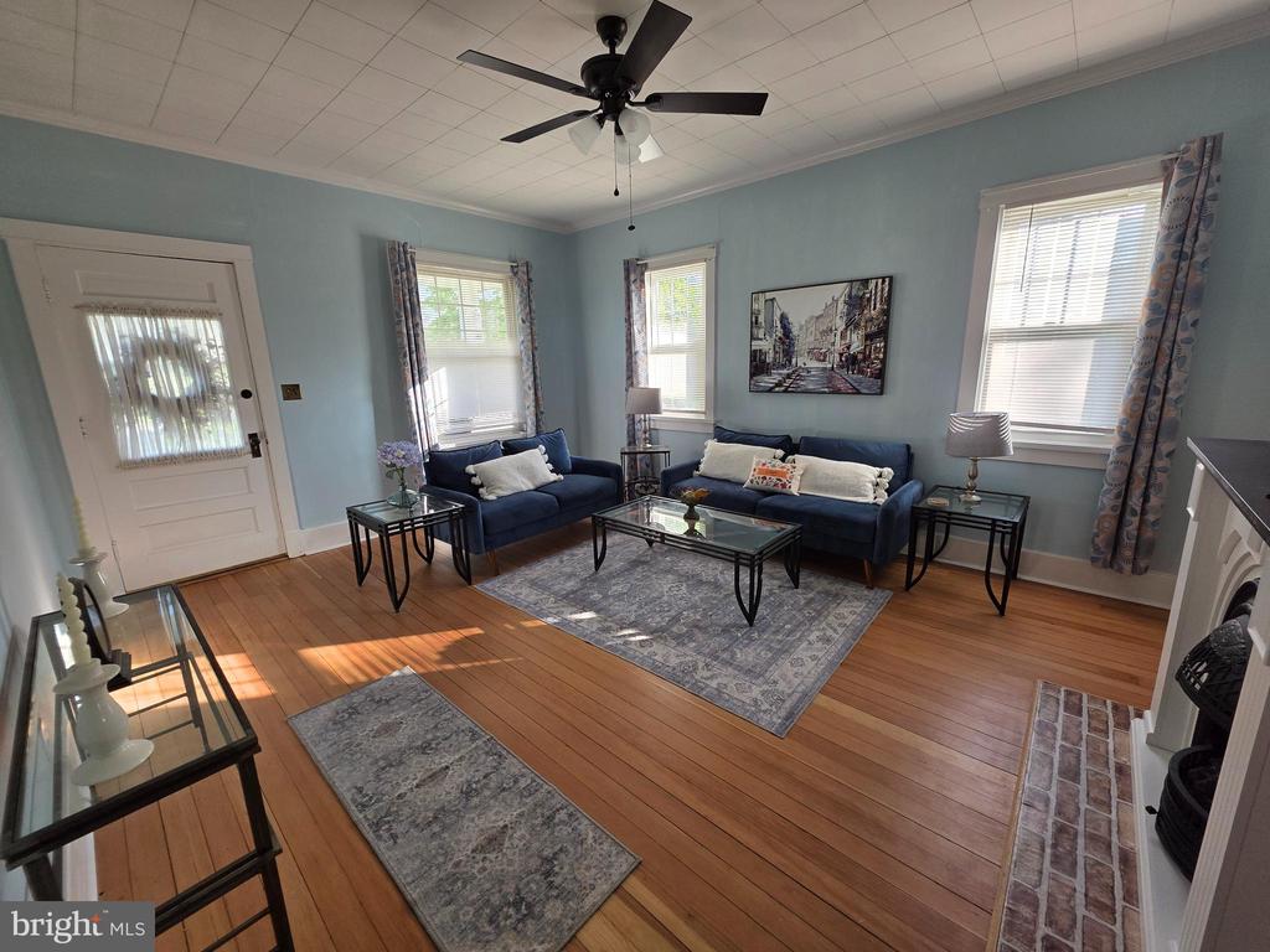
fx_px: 477
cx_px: 635
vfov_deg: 89.9
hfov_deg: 106.2
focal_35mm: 13
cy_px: 476
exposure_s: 1/120
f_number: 1.9
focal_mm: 2.2
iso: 50
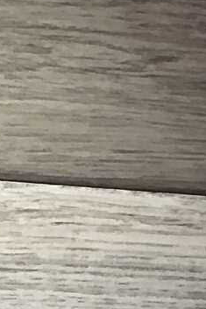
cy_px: 1080
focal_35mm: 219
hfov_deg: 5.6
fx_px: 1881
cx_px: 772
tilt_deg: -83.6
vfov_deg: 7.6
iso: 64
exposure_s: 1/50
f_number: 1.8
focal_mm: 3
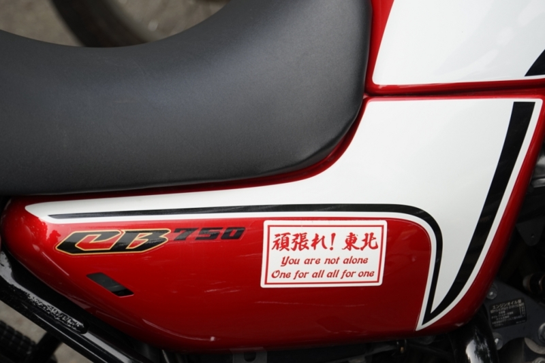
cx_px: 272
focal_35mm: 120
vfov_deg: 11.4
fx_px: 1817
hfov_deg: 17.1
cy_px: 182
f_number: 5.6
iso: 100
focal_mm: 80
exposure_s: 1/125
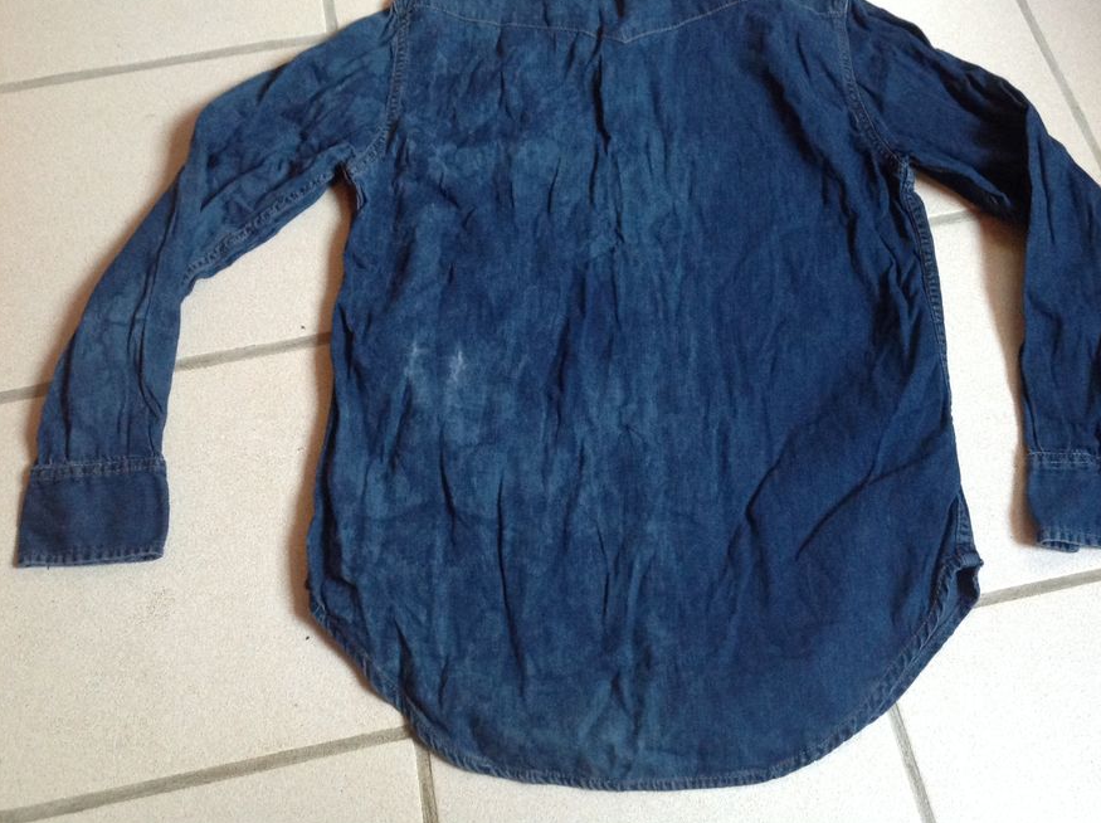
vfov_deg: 35.8
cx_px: 623
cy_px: 361
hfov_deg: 46.7
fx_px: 1271
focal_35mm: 40
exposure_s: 1/15
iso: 320
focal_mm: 4.28
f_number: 2.4
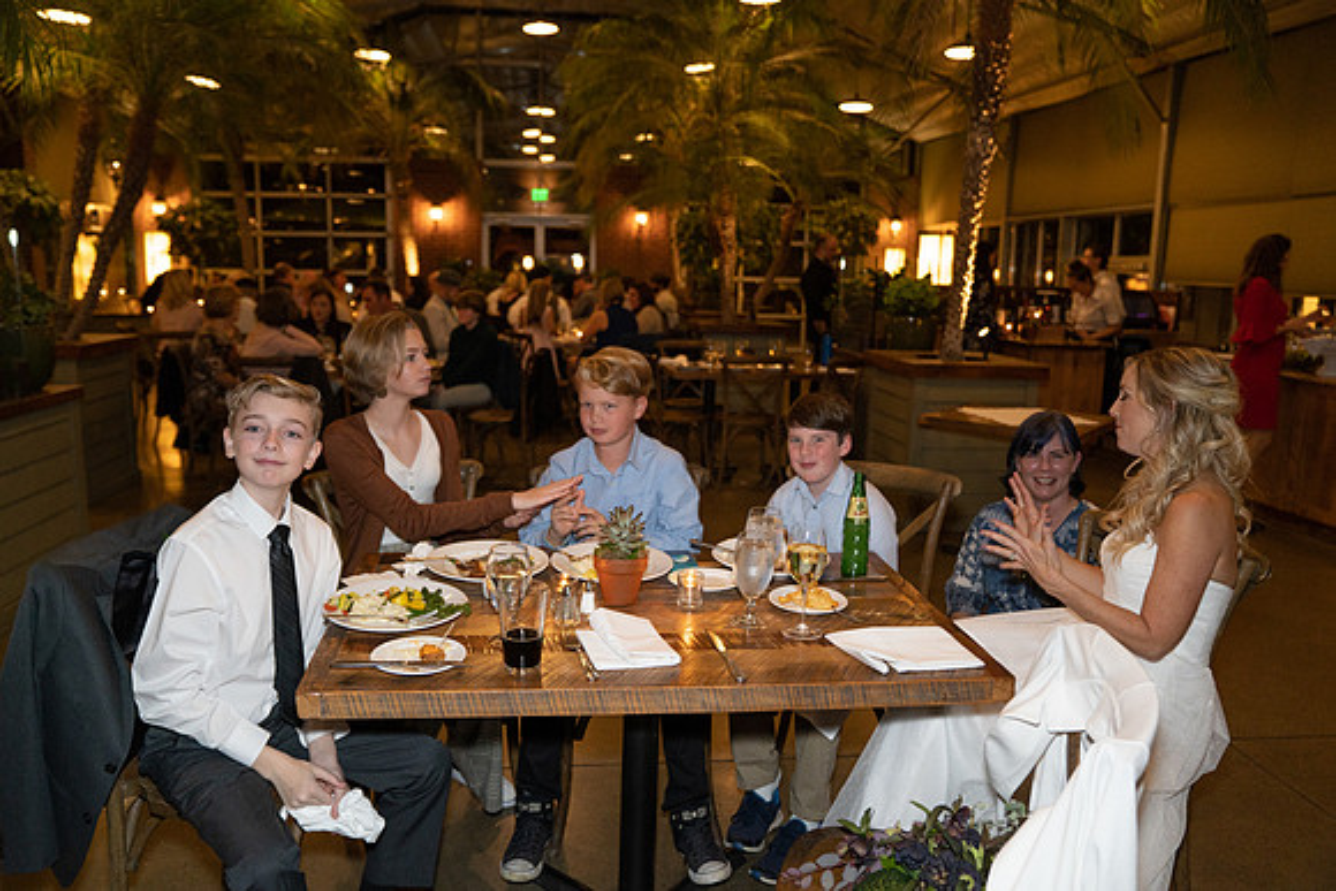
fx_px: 1002
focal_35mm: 27
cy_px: 446
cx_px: 668
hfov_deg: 67.4
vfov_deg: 48.0
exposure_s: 1/125
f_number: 2.8
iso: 1250
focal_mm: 27
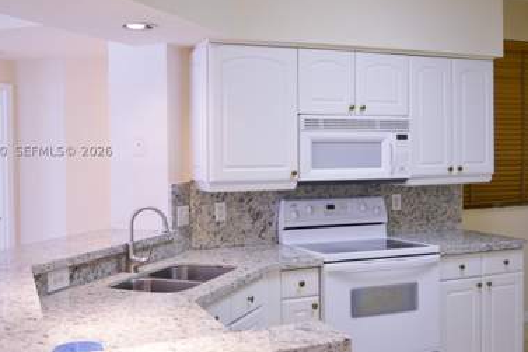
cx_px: 268
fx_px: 616
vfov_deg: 31.8
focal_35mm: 42
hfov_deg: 46.4
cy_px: 149
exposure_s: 1/60
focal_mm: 22
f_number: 3.8
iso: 500
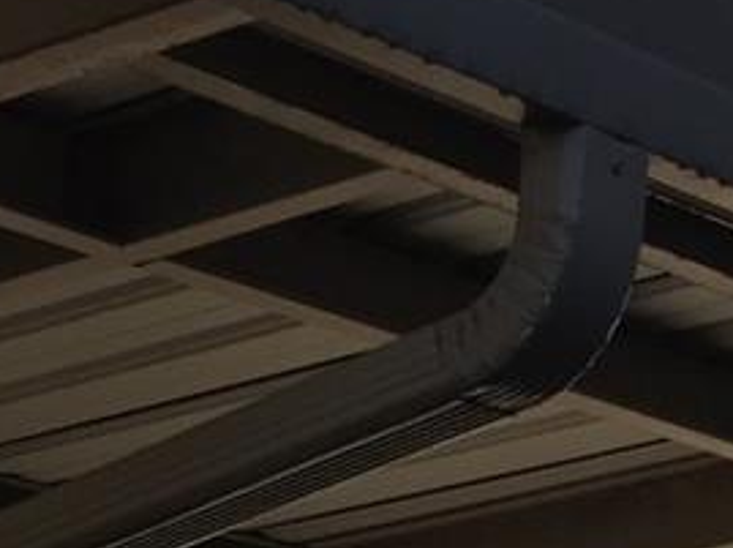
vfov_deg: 8.4
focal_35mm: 162
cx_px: 929
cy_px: 1317
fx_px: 3426
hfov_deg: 11.9
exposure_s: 1/1364
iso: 32
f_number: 2.2
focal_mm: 4.15
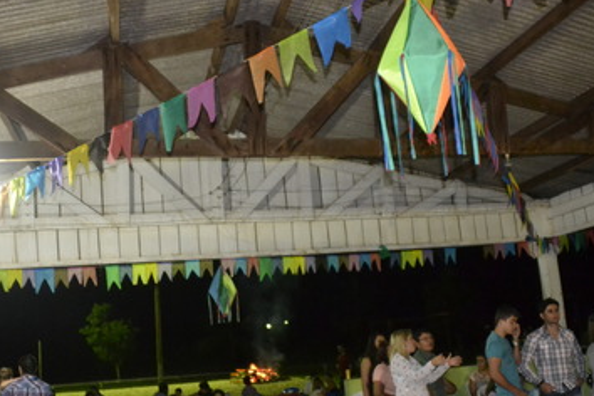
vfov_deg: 31.7
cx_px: 293
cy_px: 257
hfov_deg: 46.4
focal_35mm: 42
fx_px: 693
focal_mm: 20
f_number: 3.5
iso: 3200
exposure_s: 1/60
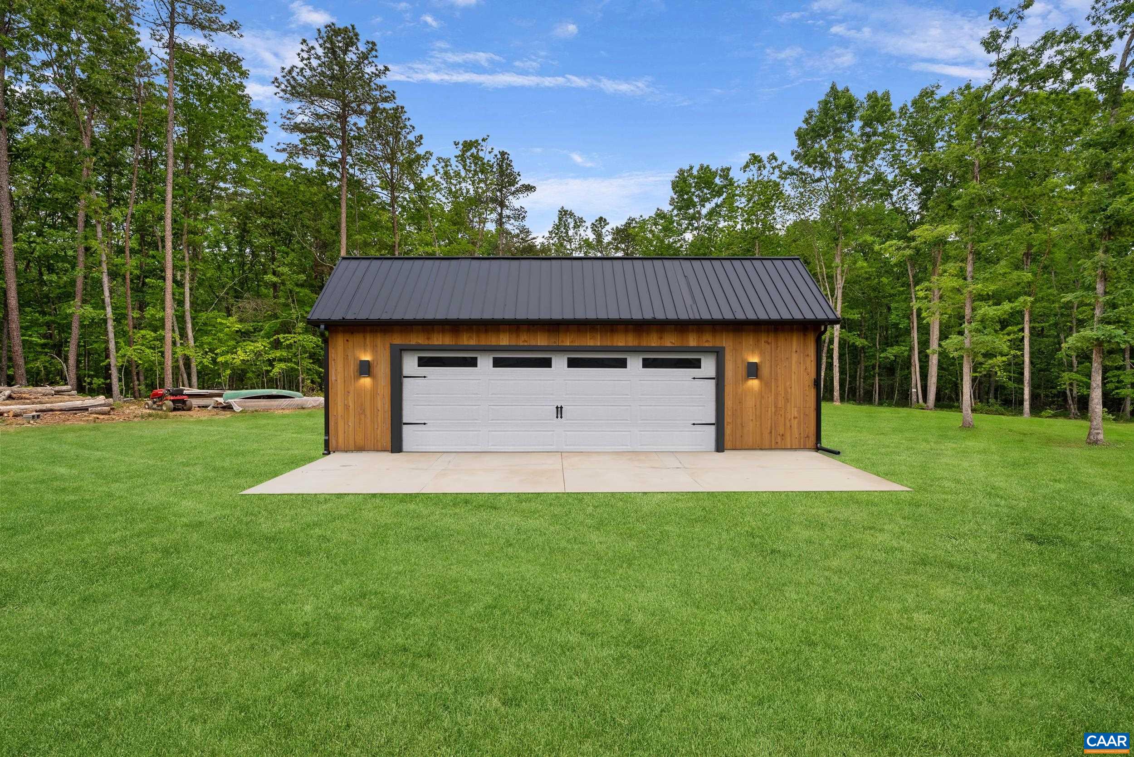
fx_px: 504
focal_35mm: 16
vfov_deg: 73.8
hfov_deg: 96.7
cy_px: 378
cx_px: 567
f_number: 8
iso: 800
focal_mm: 16
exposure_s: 1/500
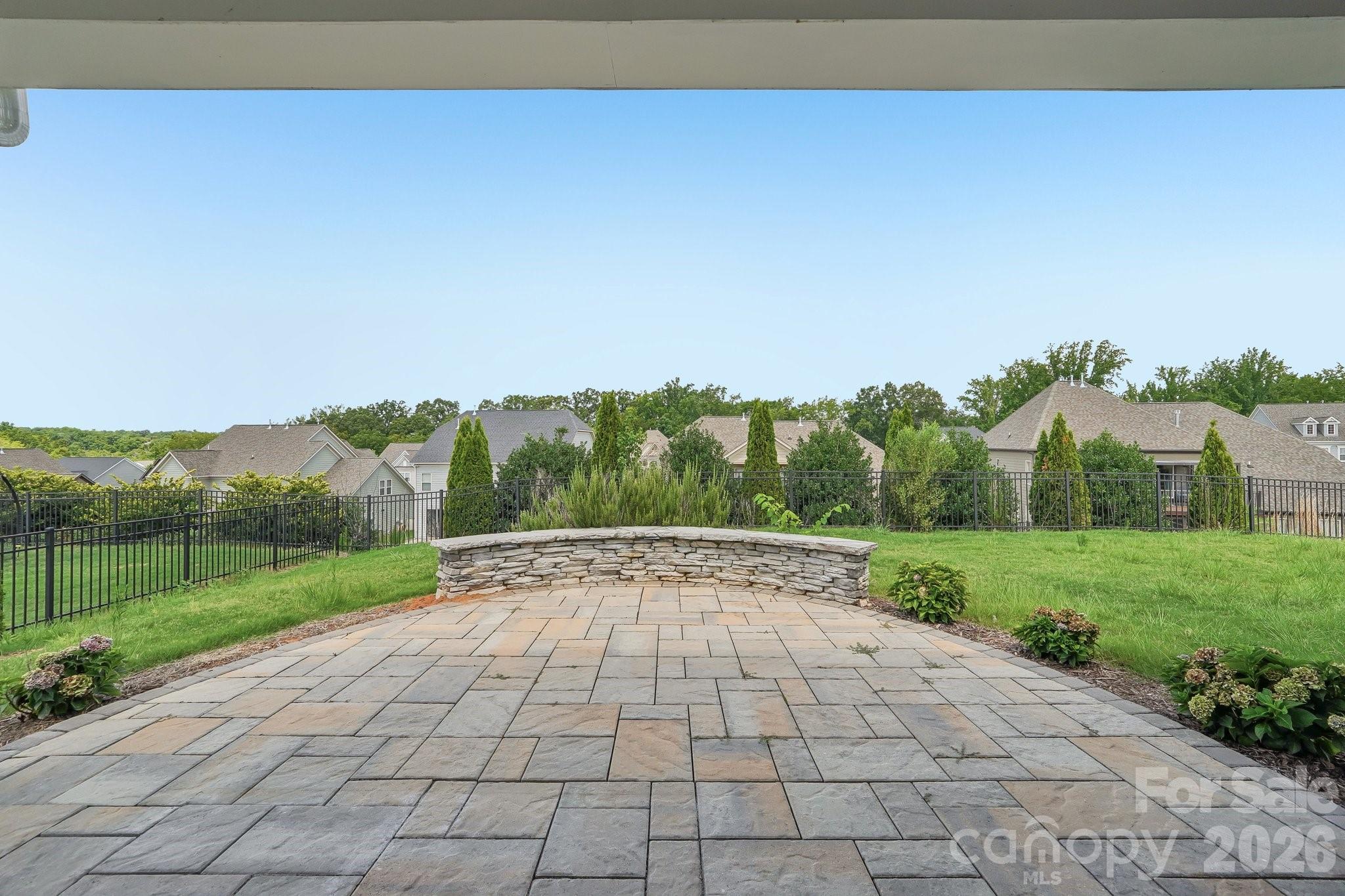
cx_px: 672
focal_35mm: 15
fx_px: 560
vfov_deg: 77.3
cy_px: 448
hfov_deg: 100.4
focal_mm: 10
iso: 100
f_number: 8
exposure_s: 1/60
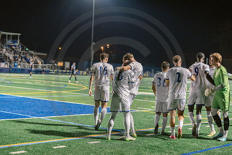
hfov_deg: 28.8
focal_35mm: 70
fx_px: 451
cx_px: 116
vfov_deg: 19.5
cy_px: 78
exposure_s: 1/320
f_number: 3.5
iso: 2500
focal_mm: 70
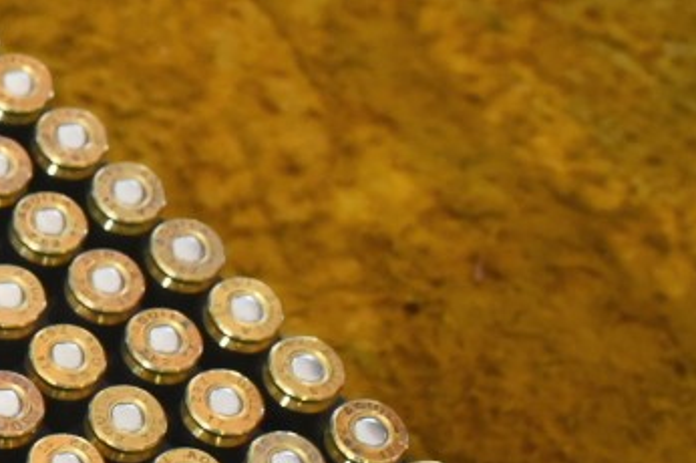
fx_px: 3168
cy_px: 151
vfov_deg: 8.3
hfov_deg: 11.1
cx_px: -789
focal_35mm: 164
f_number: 6.3
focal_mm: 35
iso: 2500
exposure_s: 1/320
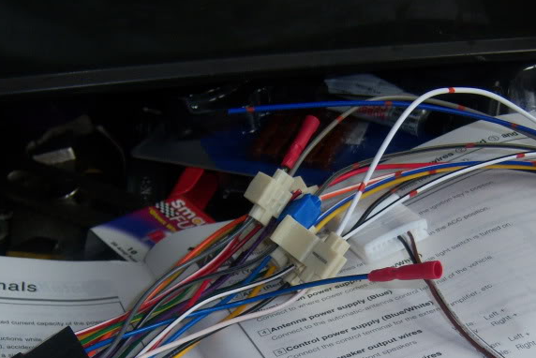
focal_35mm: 67
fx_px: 998
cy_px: 334
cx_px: 290
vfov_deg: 19.9
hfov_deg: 30.0
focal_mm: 7.5
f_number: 2.8
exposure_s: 1/60
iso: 80
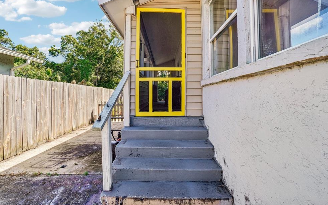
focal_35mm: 16
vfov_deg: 71.1
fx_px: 143
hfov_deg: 97.8
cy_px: 95
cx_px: 160
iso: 100
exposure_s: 1/45
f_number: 8
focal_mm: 10
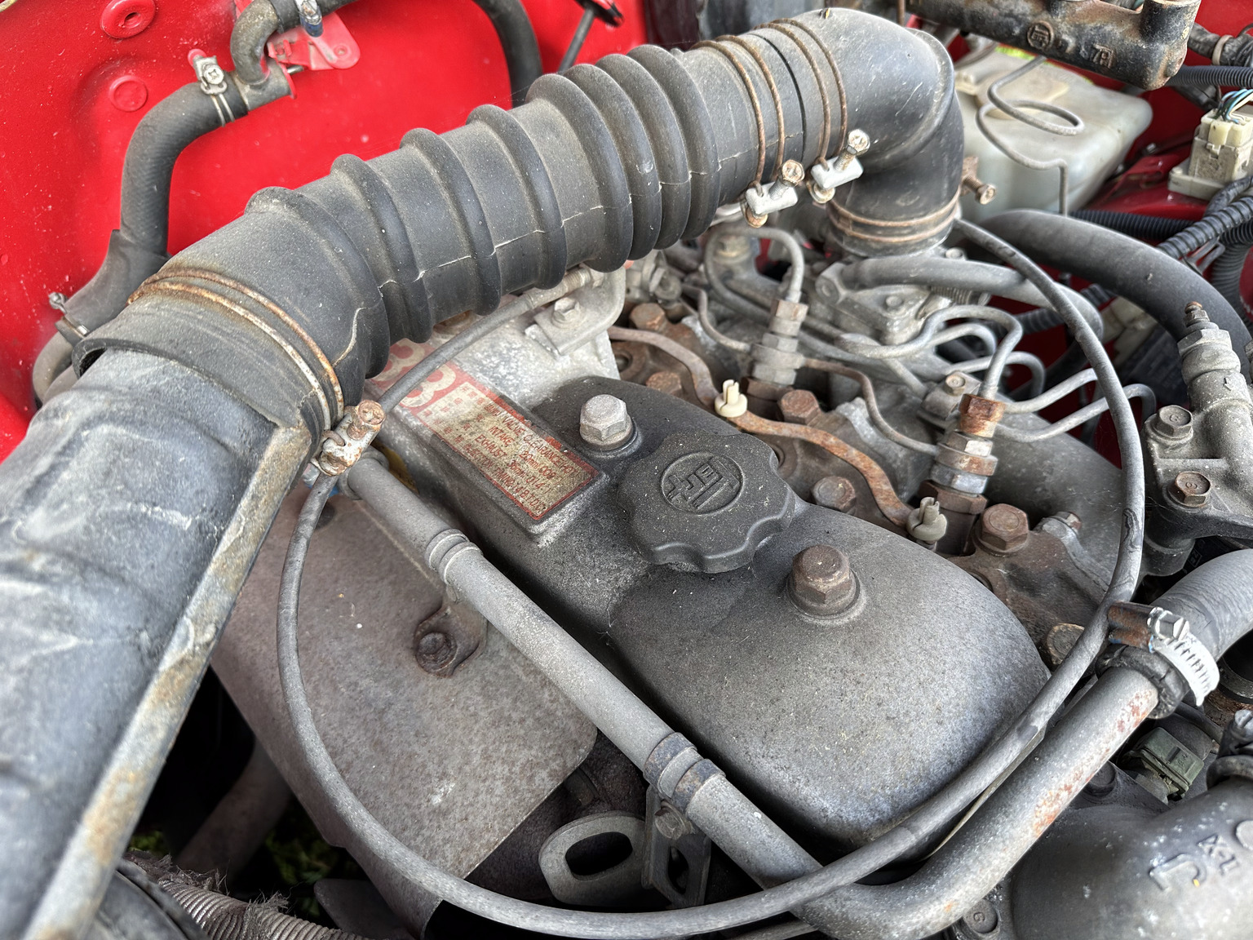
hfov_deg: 71.6
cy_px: 470
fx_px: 869
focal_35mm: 24
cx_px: 626
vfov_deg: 56.8
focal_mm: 6.86
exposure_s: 1/121
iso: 100
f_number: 1.78
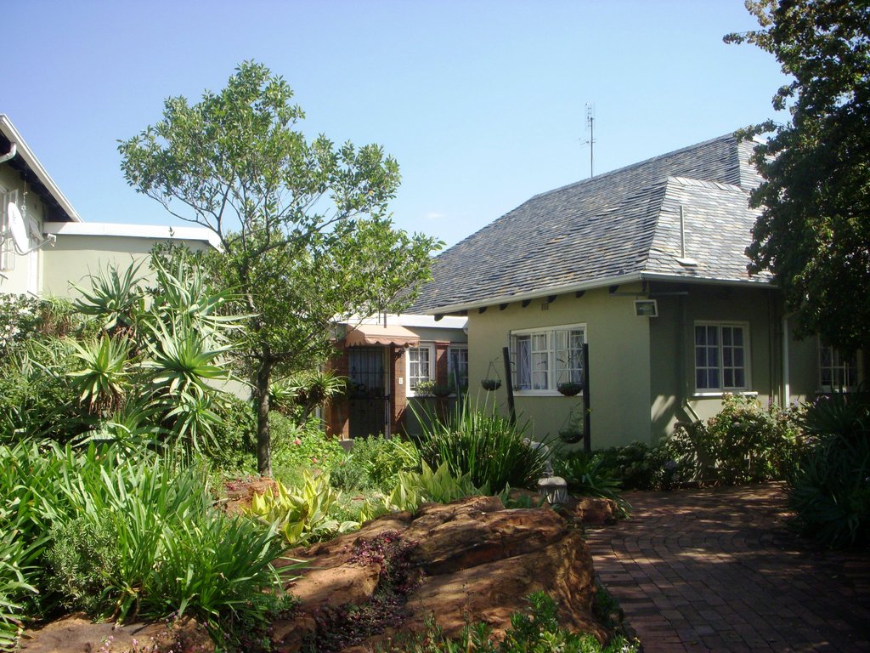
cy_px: 326
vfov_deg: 37.7
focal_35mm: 38
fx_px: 955
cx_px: 435
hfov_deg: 49.0
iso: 100
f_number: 3.3
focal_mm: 6.3
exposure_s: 1/640
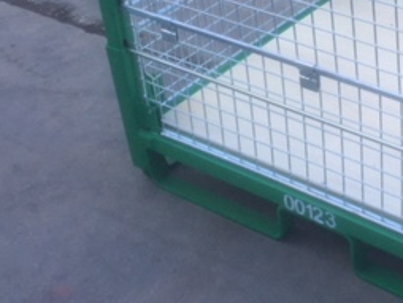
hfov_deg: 25.5
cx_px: 387
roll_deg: +1.6
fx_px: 851
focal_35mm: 73
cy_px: 54
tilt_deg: -29.4
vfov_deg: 19.9
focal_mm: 4.15
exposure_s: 1/377
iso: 32
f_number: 2.2
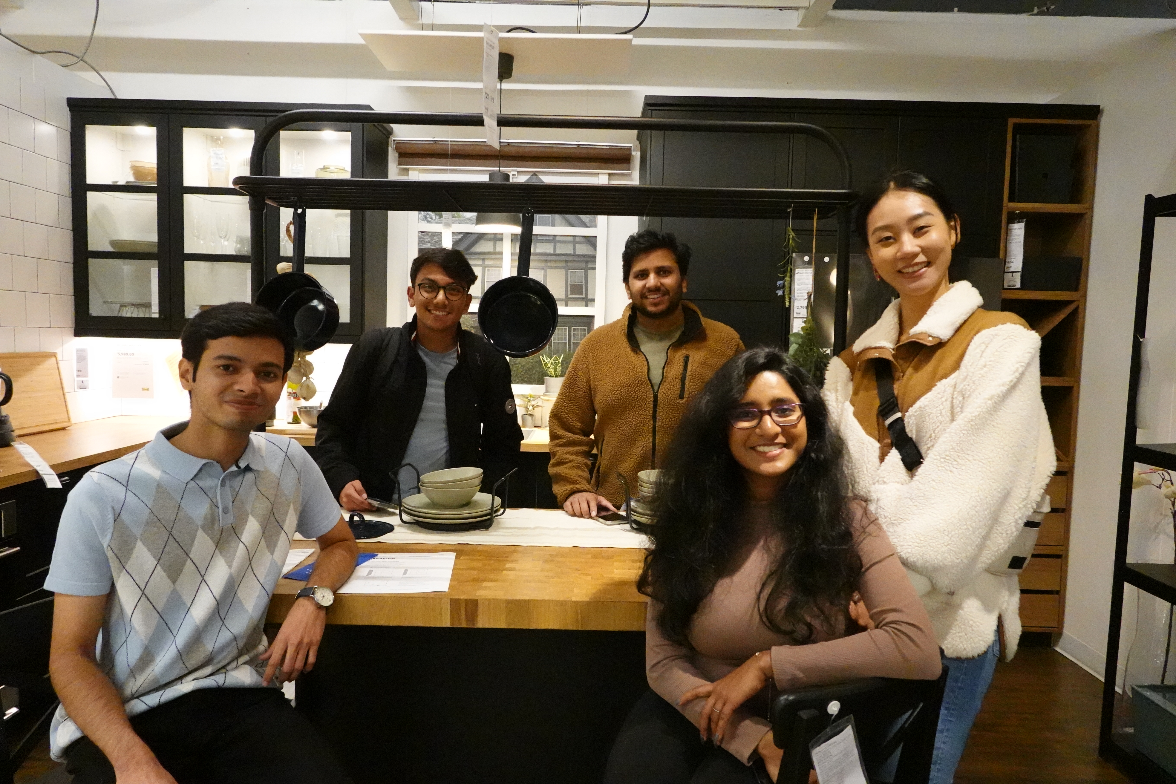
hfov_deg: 73.7
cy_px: 392
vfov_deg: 53.1
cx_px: 588
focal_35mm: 24
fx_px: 784
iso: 5000
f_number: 2.8
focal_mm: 9
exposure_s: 1/250
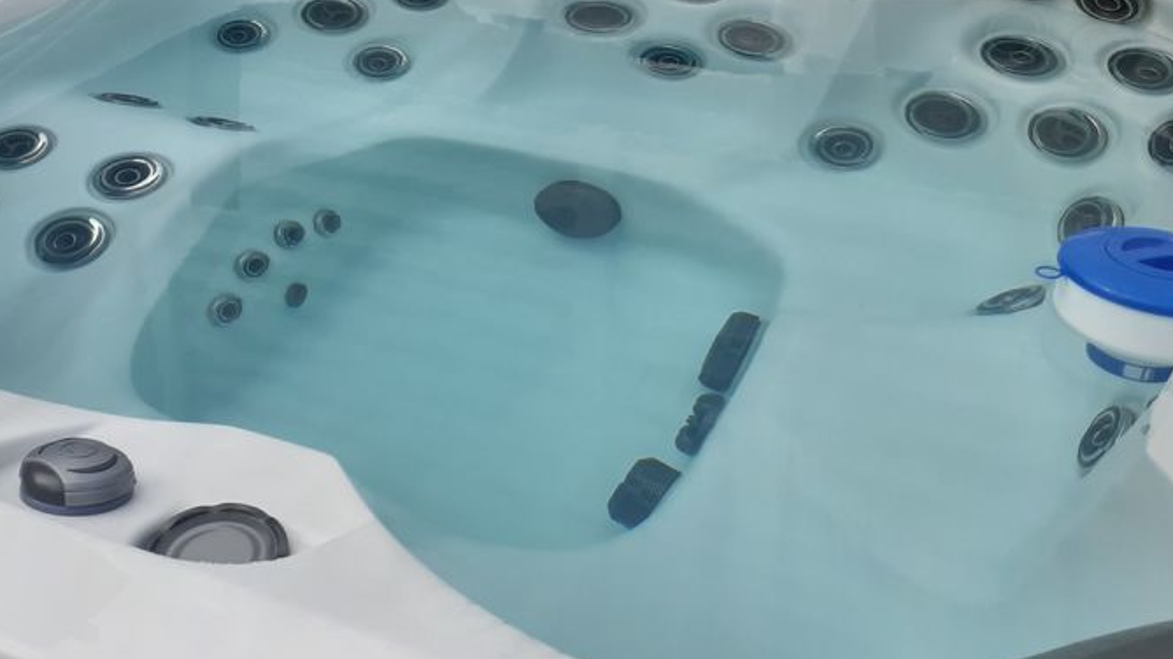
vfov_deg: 27.0
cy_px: 231
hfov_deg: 46.0
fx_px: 1368
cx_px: 445
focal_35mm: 44
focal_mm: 3.6
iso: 40
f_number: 1.9
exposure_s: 1/1225
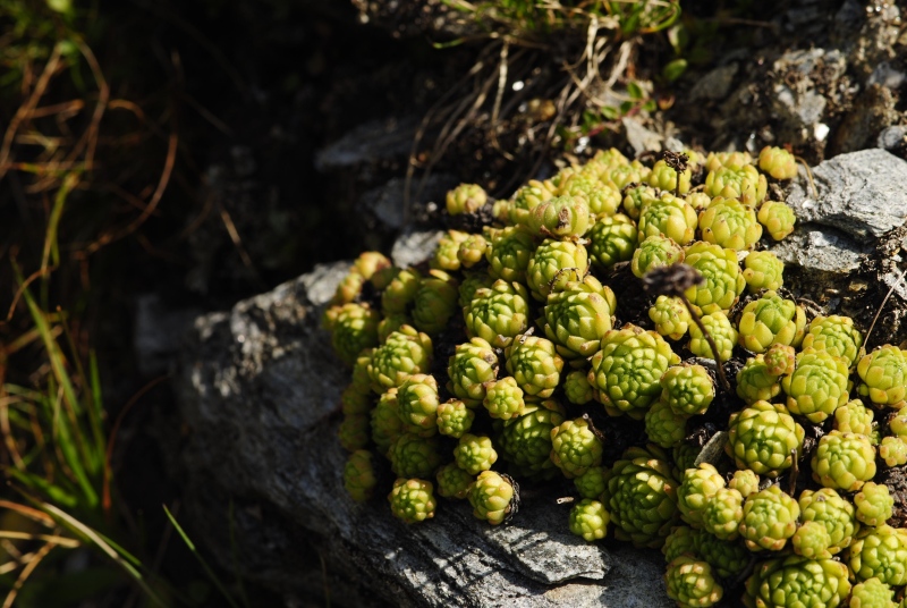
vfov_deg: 10.8
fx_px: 3217
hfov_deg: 16.0
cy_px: 304
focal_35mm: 128
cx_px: 454
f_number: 8
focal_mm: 85
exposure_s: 1/200
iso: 100
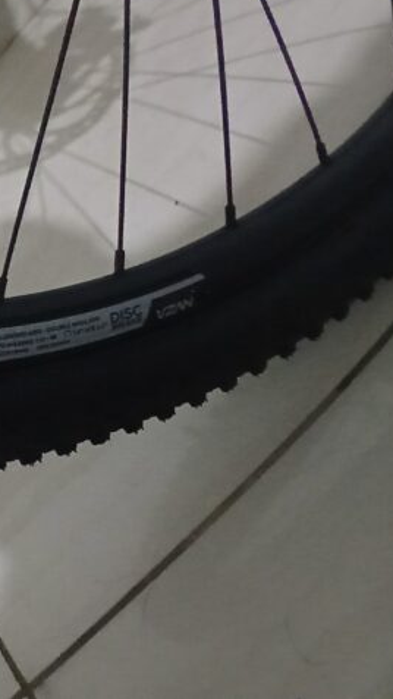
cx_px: -116
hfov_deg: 31.9
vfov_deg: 67.6
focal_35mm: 28
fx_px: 518
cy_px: 304
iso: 1000
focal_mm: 1.4
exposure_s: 1/15
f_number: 2.2
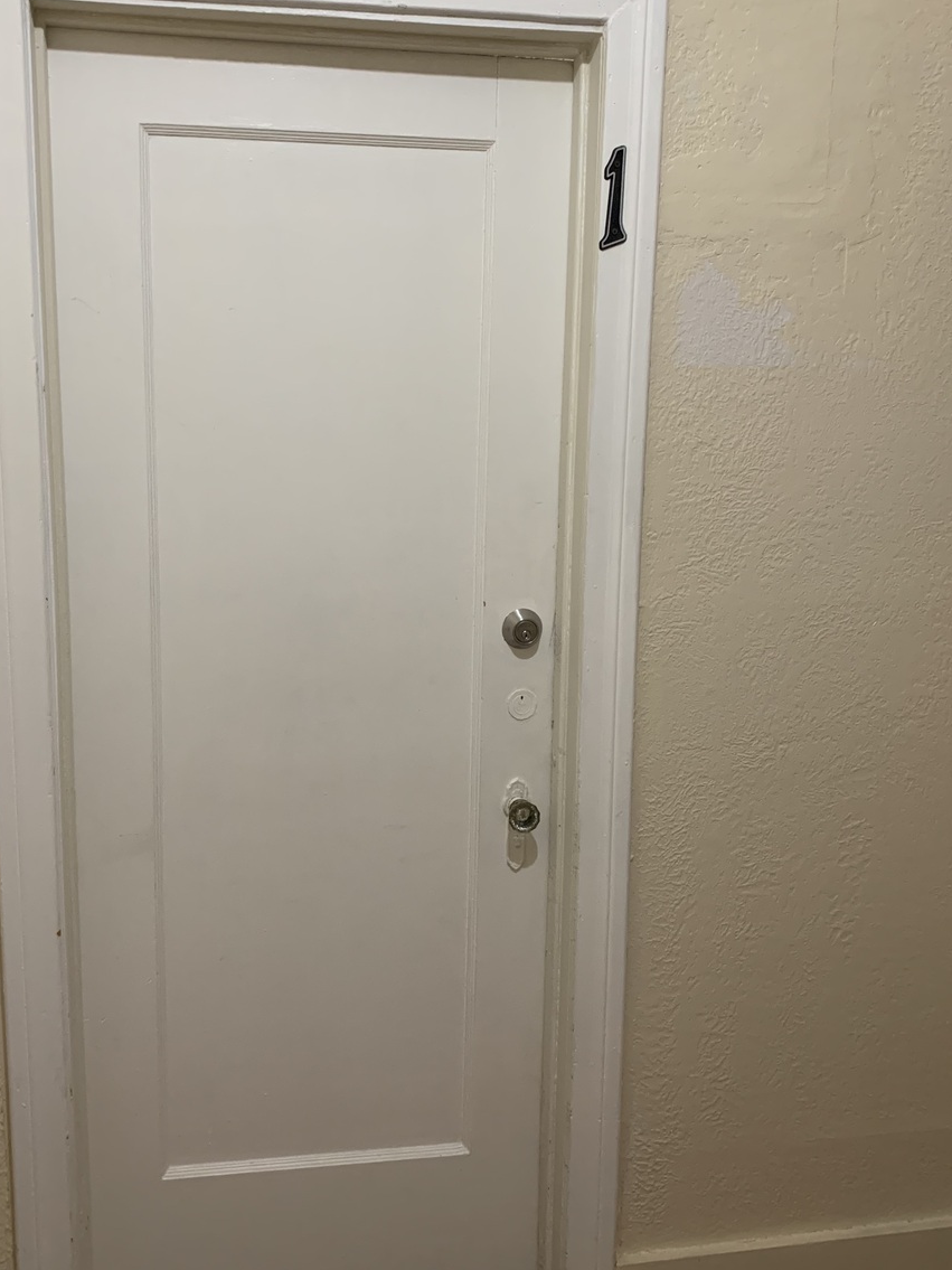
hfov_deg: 42.8
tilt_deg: -9.9
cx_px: 414
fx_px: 1210
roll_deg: -1.4
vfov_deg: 55.3
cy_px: 573
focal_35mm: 33
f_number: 1.8
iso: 200
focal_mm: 4.25
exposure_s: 1/60
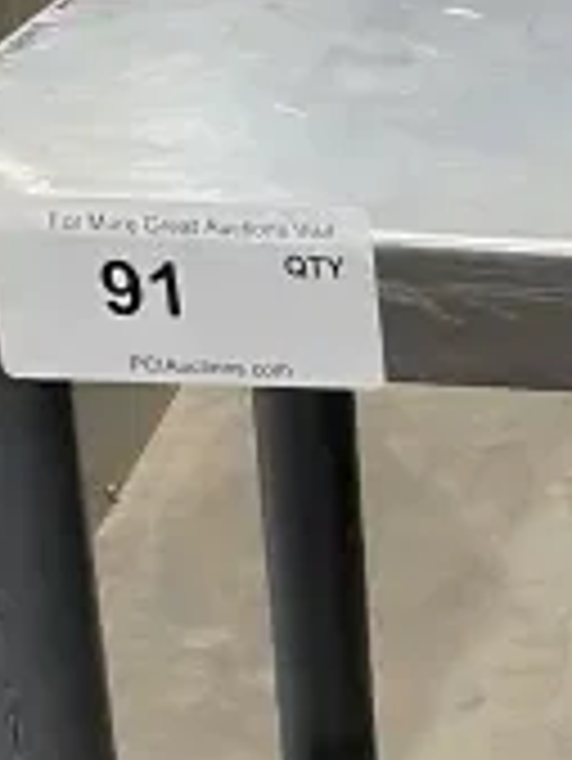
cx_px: 982
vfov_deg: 15.1
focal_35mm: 125
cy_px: 942
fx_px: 2751
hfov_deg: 11.2
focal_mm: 4.2
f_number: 1.6
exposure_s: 1/60
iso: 250
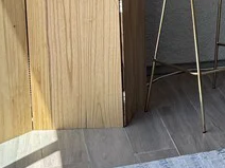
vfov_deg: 12.5
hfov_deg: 14.9
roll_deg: -2.4
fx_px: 754
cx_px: 397
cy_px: -34
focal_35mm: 116
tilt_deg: -9.2
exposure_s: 1/264
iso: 64
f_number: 1.78
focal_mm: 6.76
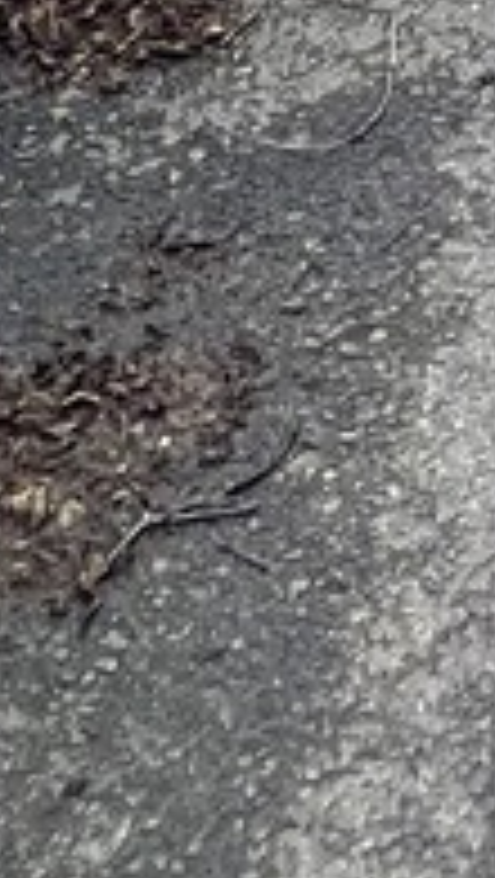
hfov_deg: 6.5
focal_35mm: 174
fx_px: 4051
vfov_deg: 10.8
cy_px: -1139
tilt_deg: -17.0
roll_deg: -2.9
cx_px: 1390
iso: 32
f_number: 1.6
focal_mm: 4.2
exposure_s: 1/779
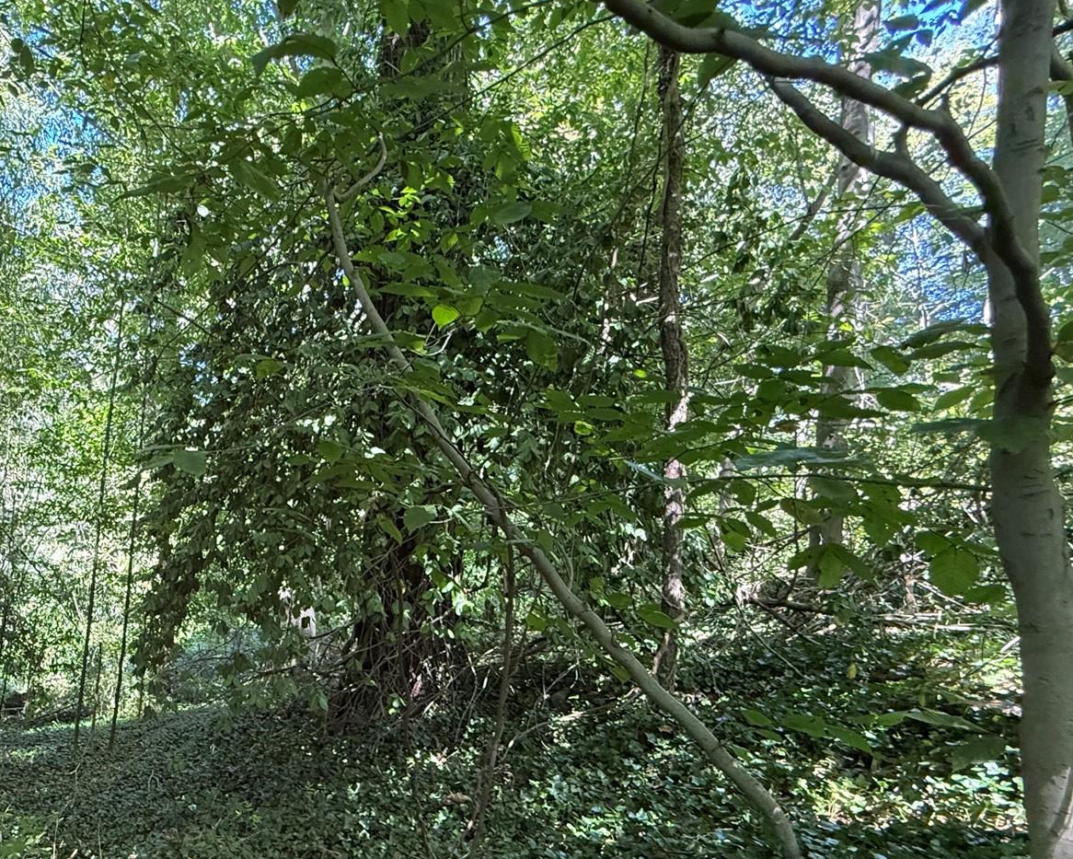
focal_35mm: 24
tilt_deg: +2.5
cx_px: 169
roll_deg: -2.9
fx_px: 762
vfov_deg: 57.0
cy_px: 598
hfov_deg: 62.4
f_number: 2.2
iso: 320
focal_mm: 2.22
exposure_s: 1/99
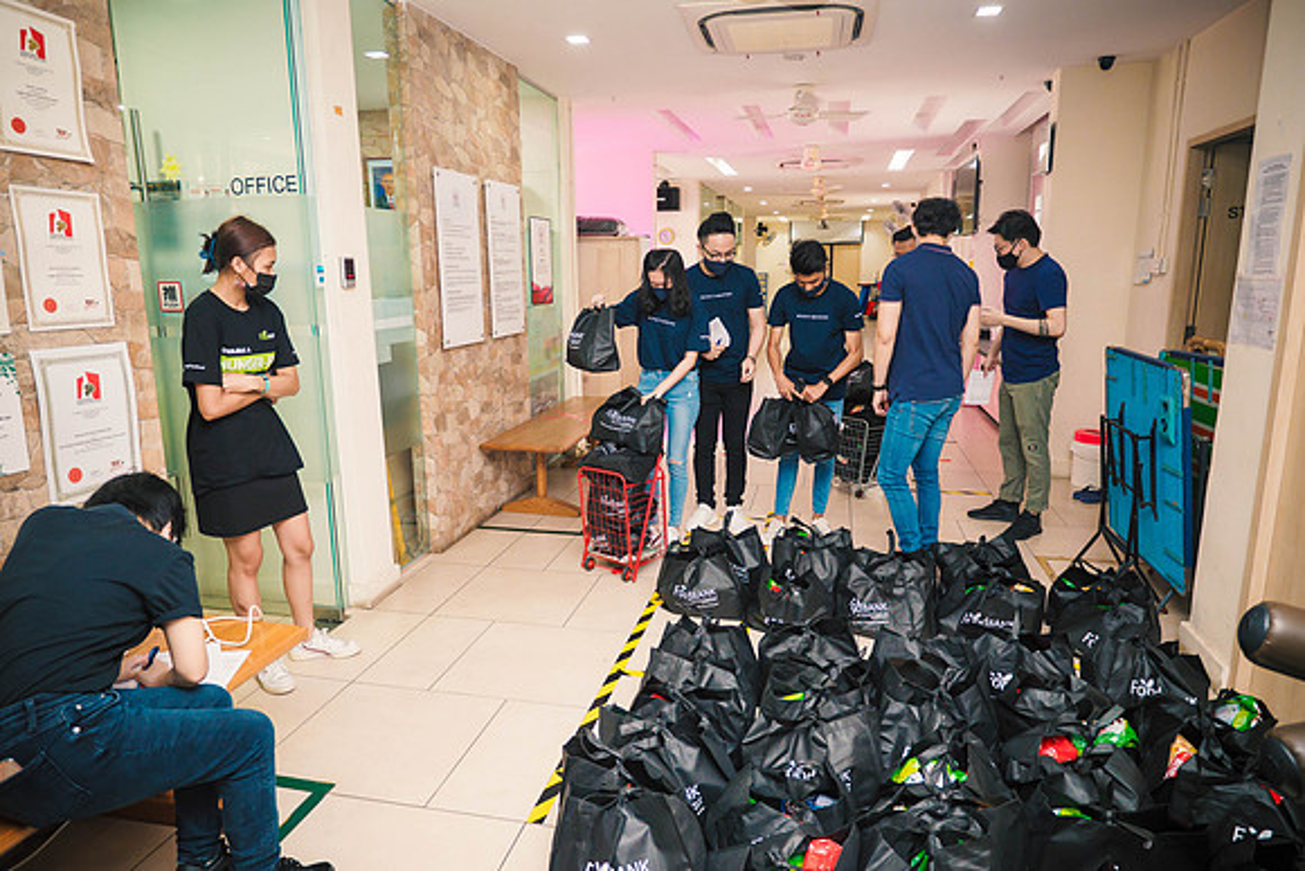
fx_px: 830
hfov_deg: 76.4
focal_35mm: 23
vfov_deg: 55.4
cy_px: 436
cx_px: 652
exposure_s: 1/125
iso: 800
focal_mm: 11
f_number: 1.8
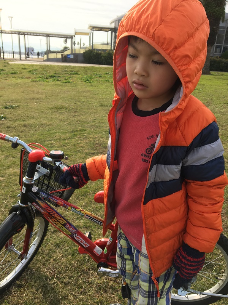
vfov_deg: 61.7
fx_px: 255
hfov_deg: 48.2
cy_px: 152
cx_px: 114
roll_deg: -3.5
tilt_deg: -18.7
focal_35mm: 29
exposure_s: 1/651
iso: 25
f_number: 2.2
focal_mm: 4.15
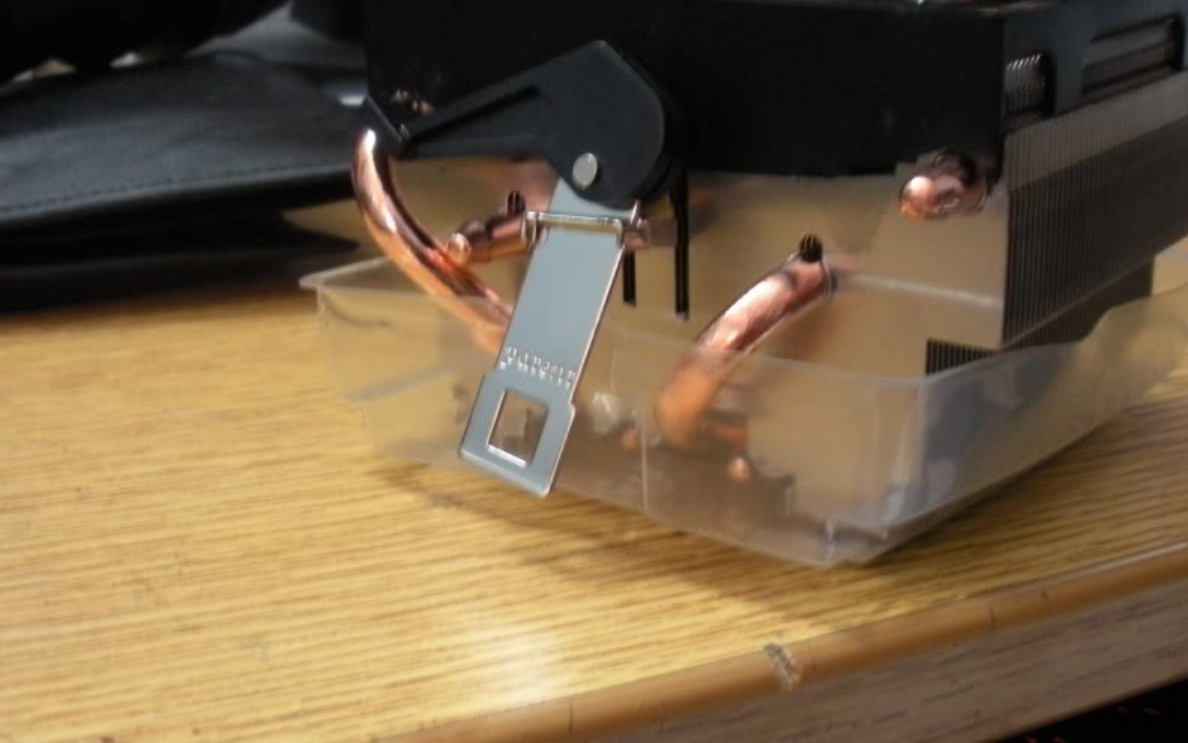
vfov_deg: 26.9
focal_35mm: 48
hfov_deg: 41.8
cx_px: 541
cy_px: 383
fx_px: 1555
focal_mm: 6.3
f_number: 3.5
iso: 400
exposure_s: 1/8.6
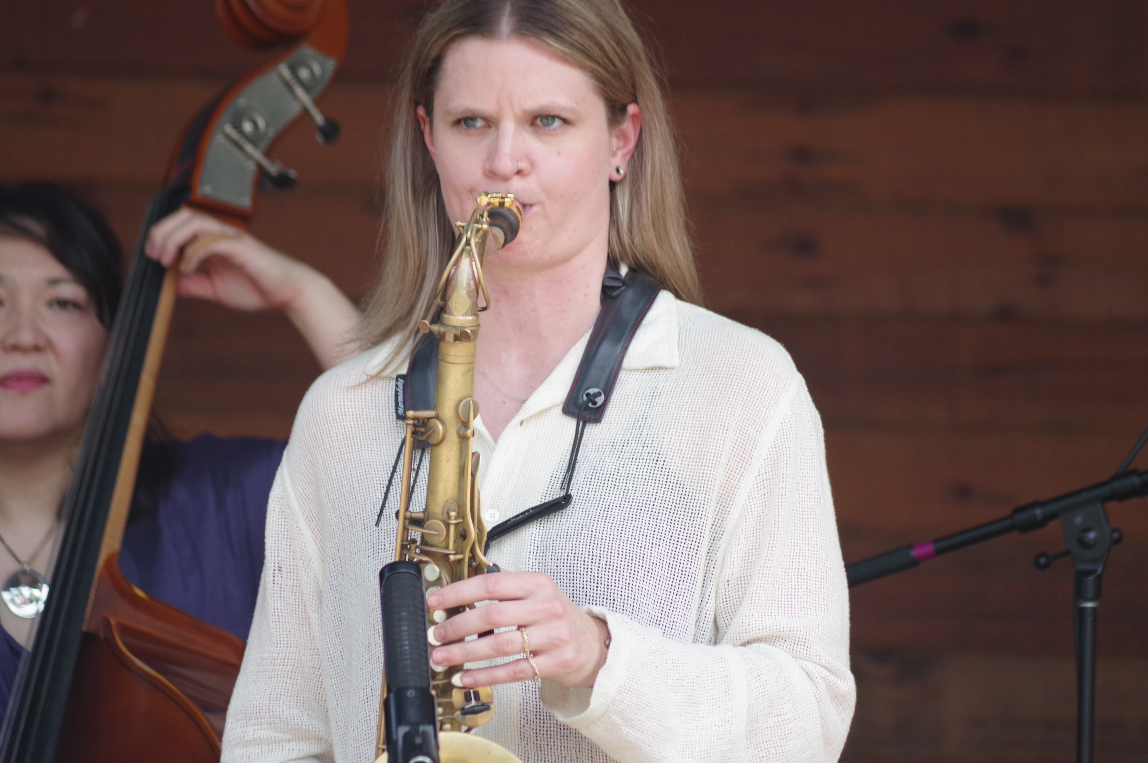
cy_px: 395
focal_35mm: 375
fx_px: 11947
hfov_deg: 5.5
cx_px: 584
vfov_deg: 3.7
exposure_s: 1/250
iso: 800
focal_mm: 230
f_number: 5.6
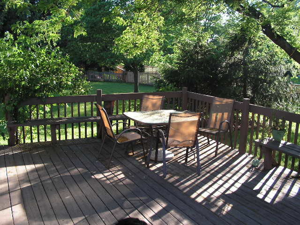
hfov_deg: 51.4
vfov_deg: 39.7
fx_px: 312
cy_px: 112
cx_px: 150
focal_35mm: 36
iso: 50
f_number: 3.2
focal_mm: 6
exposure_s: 1/60
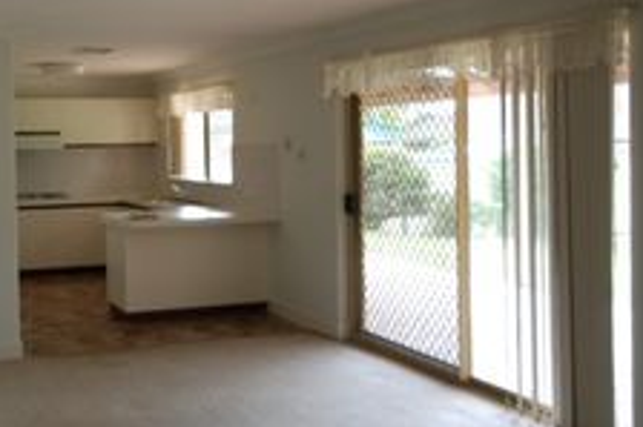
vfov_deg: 30.3
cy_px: 148
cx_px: 115
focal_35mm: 44
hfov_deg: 42.2
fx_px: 785
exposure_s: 1/30
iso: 320
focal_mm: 14
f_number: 4.8
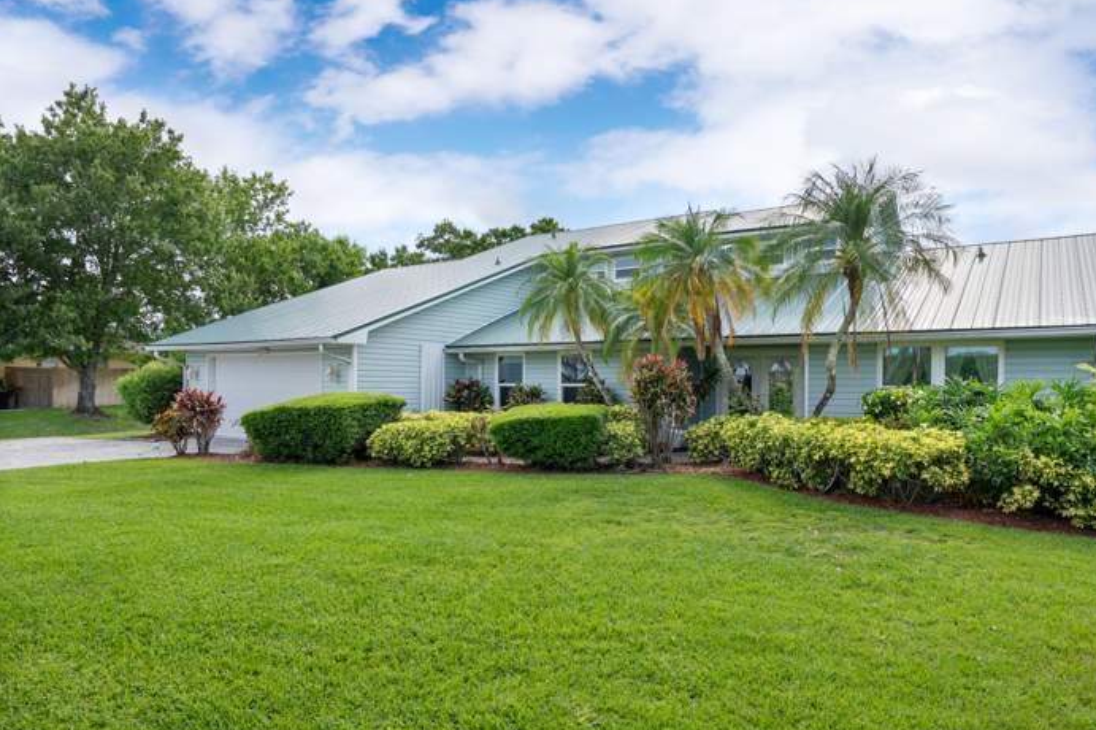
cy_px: 383
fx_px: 669
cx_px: 633
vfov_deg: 57.1
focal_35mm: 22
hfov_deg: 78.1
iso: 640
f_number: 8
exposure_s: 1/200
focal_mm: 19
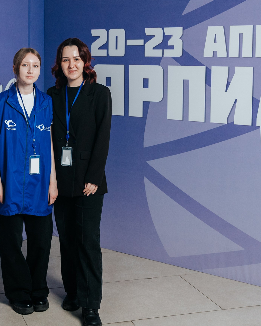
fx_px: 599
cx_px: 55
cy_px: 102
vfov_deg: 30.2
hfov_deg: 24.2
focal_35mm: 62
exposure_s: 1/200
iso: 1000
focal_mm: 28
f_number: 2.8
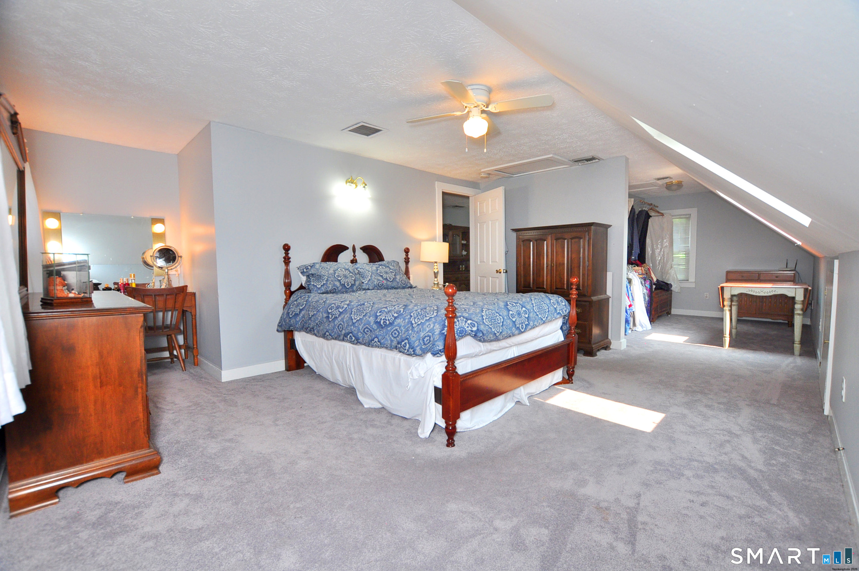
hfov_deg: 100.5
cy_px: 286
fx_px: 357
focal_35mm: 15
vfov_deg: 77.2
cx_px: 430
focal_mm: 10
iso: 400
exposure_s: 1/100
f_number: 5
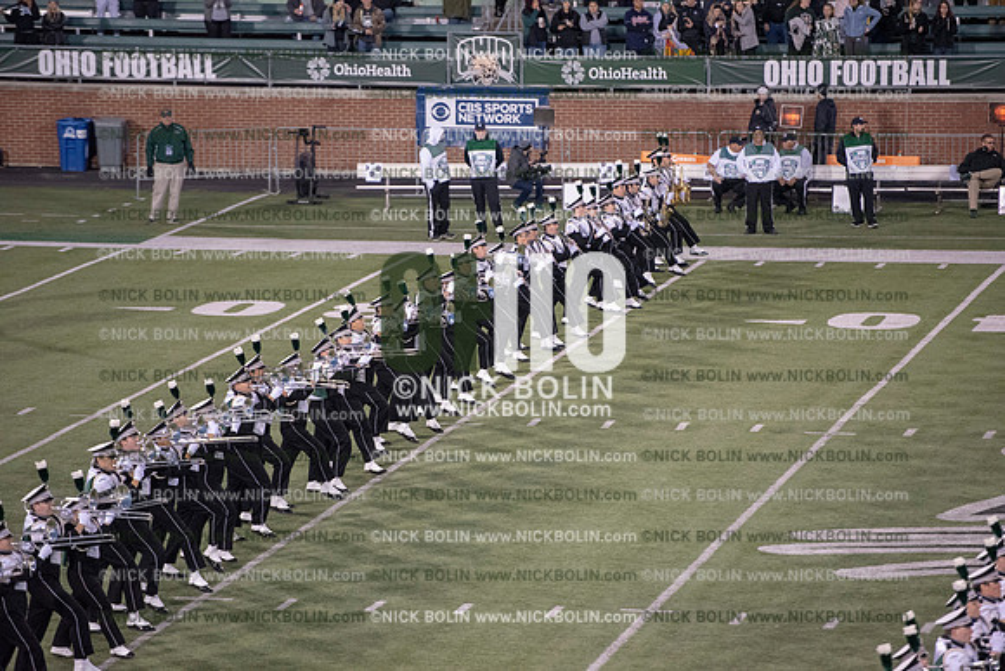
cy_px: 336
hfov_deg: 10.3
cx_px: 502
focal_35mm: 200
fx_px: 5584
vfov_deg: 6.9
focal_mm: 200
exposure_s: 1/1250
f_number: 3.2
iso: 5000
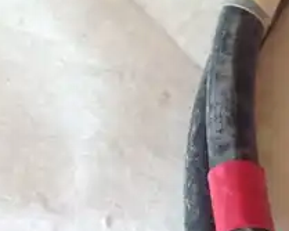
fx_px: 1394
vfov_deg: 9.4
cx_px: 564
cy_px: 257
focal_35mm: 163
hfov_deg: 10.9
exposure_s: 1/30
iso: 50
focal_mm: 4.28
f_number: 2.4
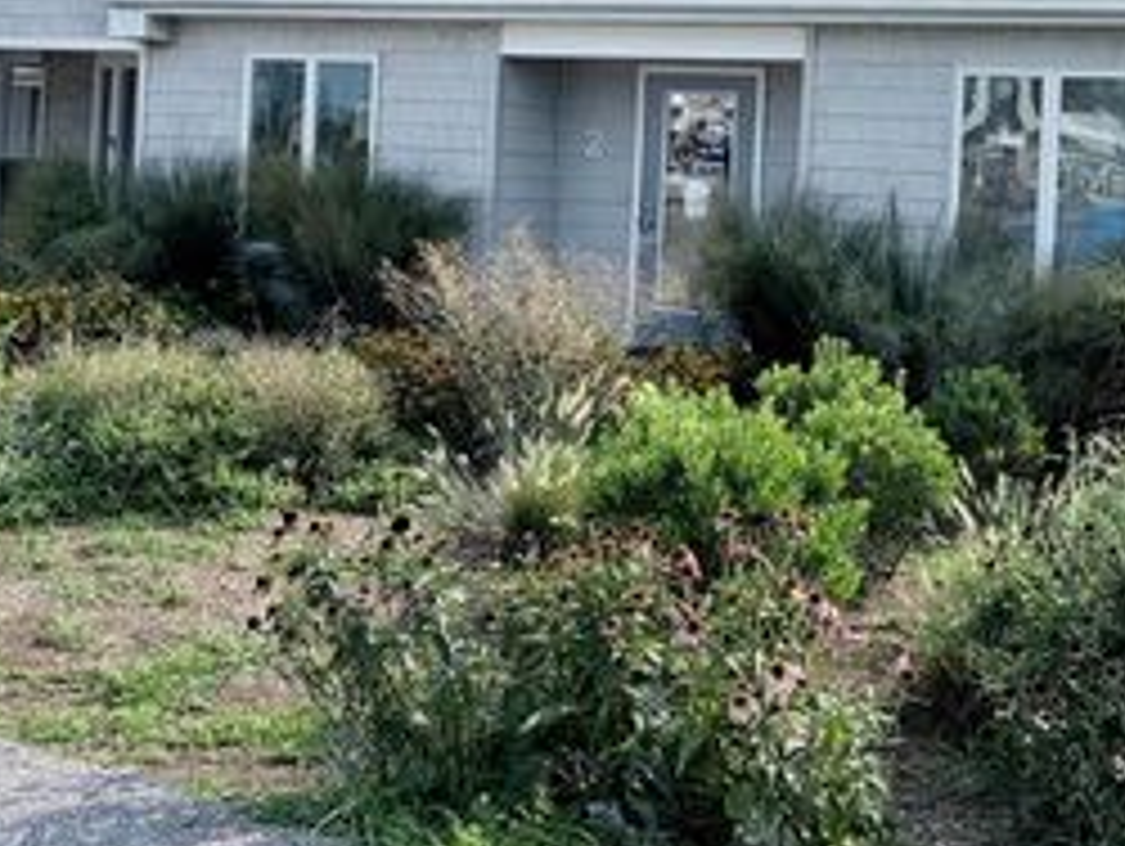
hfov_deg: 39.1
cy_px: 146
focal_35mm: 48
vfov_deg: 29.5
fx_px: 1561
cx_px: 765
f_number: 1.78
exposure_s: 1/7353
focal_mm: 6.76
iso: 100
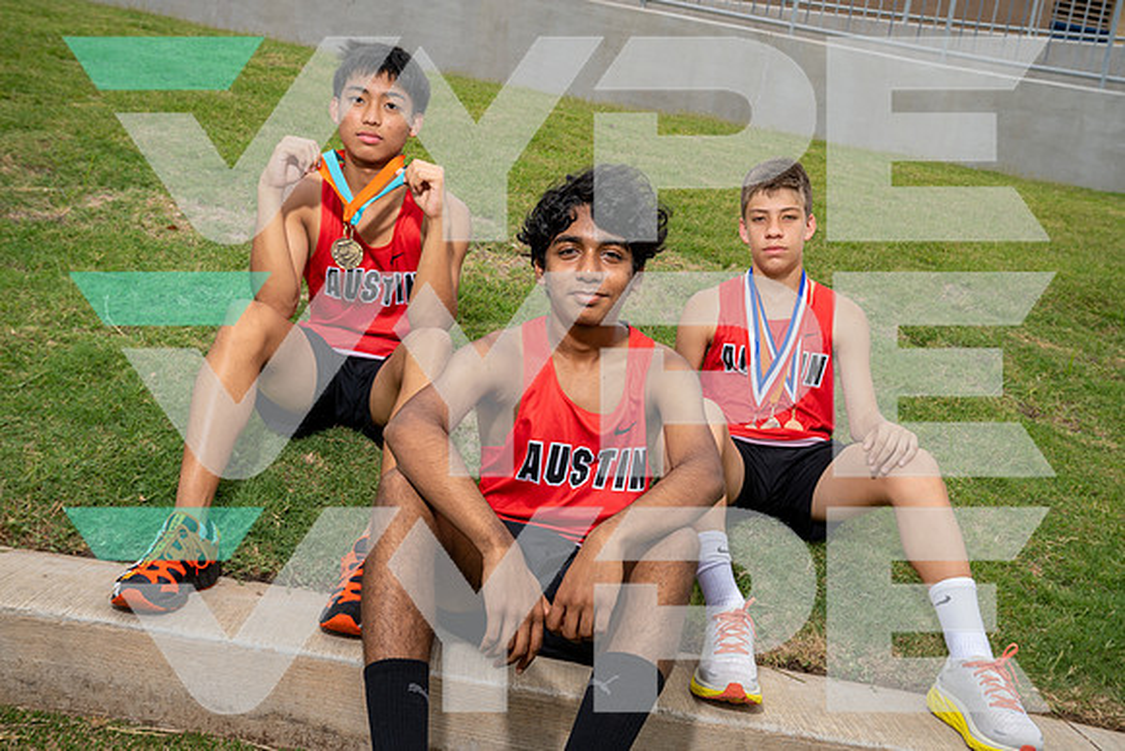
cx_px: 562
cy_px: 376
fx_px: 1156
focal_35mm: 37
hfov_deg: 51.9
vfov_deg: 36.0
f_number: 7.1
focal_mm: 37
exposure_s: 1/250
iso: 100
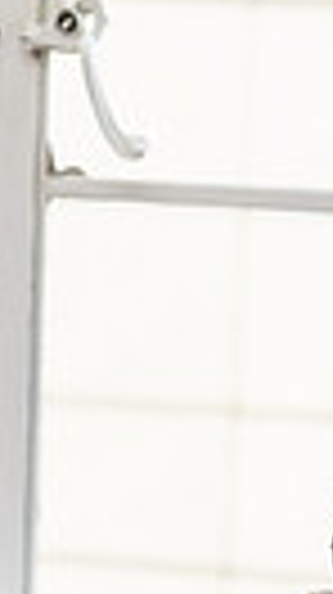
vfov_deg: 11.6
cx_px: 27
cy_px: 446
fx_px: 2927
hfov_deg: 6.5
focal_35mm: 186
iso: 320
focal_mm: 35
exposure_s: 1/320
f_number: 2.8
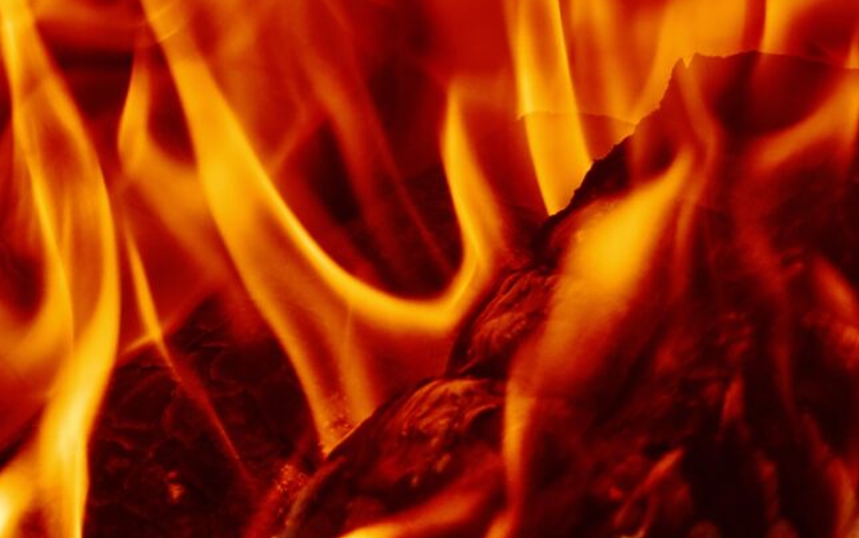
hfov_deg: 13.2
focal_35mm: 157
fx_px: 3676
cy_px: 99
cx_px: 67
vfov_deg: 8.3
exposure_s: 1/125
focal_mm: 55
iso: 200
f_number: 5.6
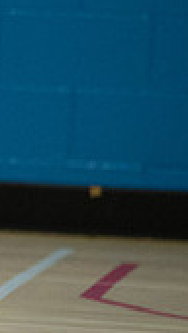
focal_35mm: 1231
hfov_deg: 1.0
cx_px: -370
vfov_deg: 1.8
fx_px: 10881
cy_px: 108
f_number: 5.6
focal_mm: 330
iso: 8000
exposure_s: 1/320
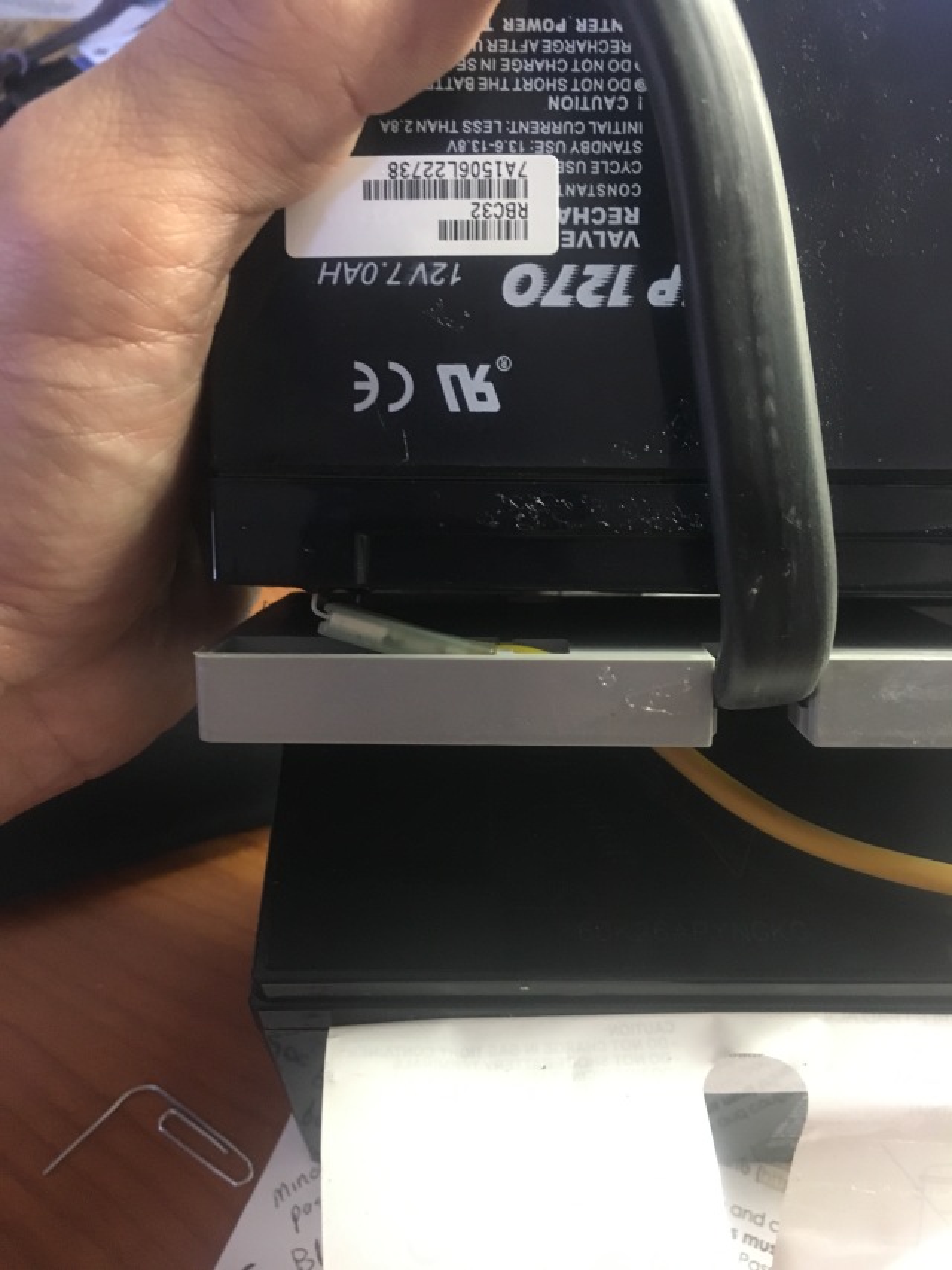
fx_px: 1063
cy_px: 635
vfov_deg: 61.7
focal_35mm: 29
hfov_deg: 48.2
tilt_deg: -50.4
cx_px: 476
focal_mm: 4.15
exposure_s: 1/15
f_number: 2.2
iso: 200
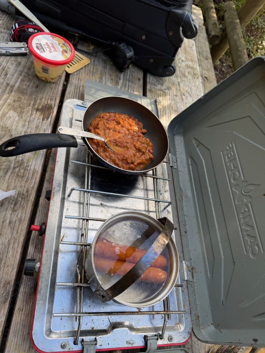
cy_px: 176
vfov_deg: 71.6
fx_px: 245
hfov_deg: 56.8
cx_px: 132
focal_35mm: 24
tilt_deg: -55.8
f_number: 1.78
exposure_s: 1/332
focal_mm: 6.76
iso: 80
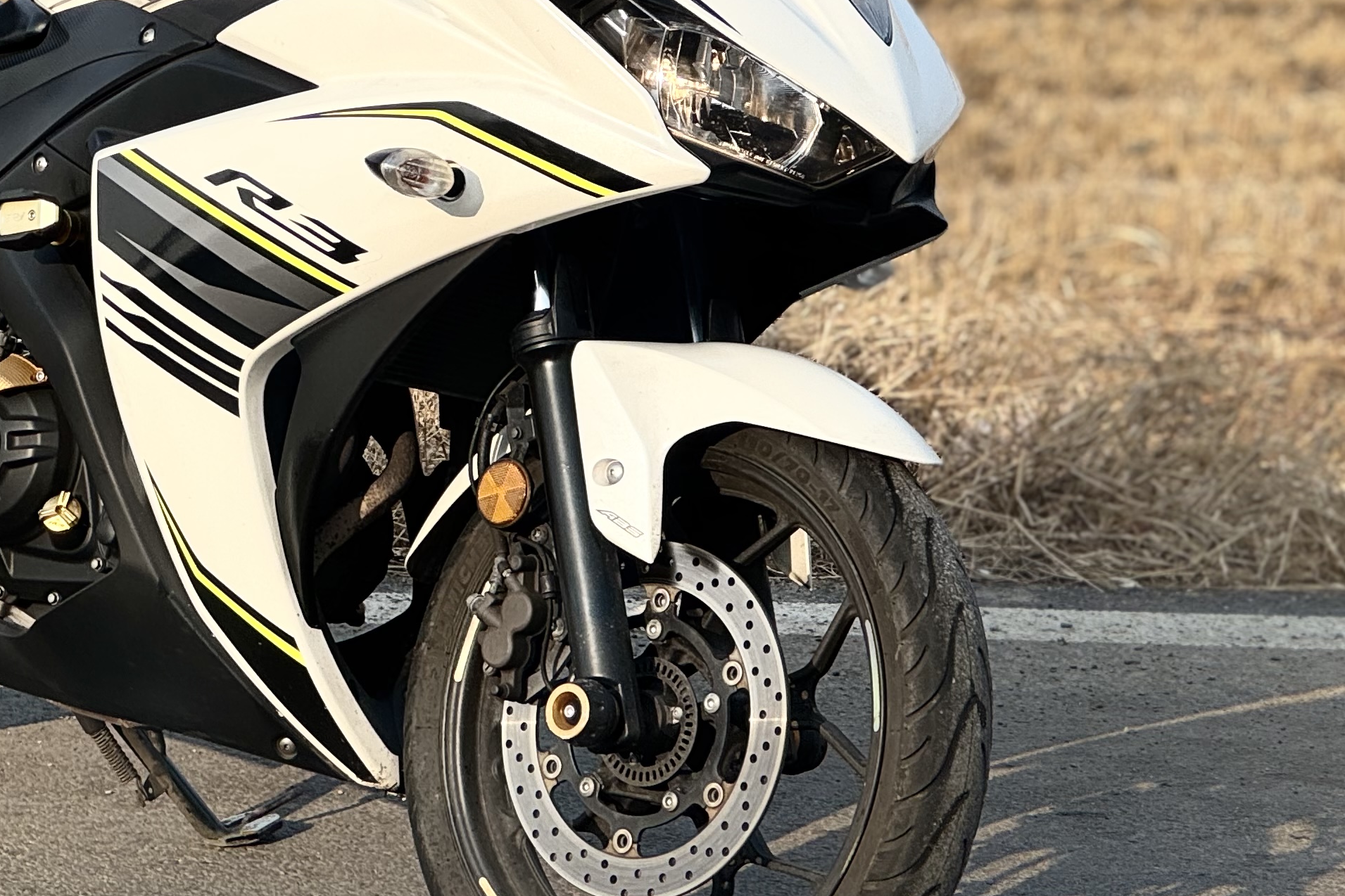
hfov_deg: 12.1
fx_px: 6314
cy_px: 212
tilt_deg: -9.2
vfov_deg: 8.1
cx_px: 343
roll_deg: -0.2
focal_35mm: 169
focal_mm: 9
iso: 25
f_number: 2.8
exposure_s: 1/552
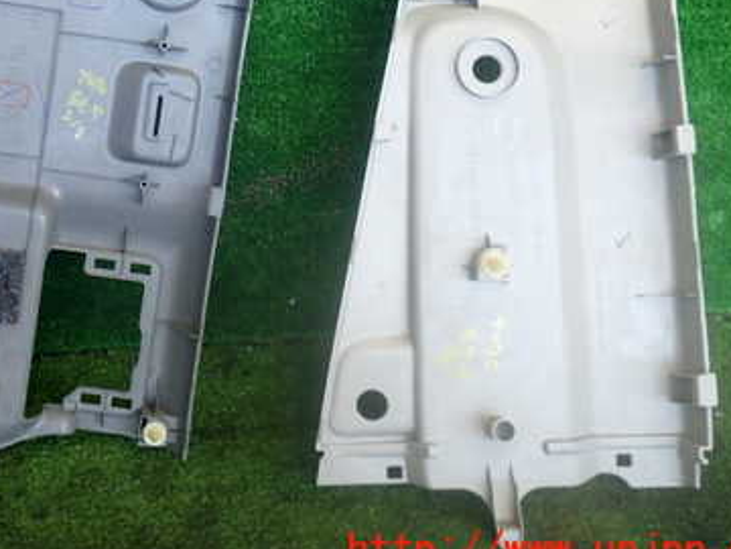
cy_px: 120
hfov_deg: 37.4
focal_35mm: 50
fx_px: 1056
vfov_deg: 28.6
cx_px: 197
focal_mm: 5.4
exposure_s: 1/100
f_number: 2.3
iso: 200
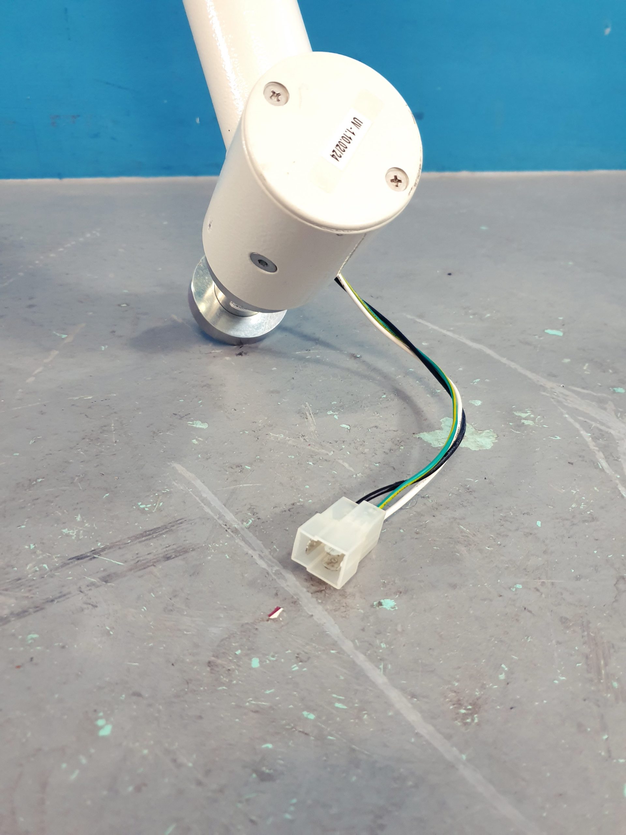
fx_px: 627
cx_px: 313
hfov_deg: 53.1
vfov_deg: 67.3
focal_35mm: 26
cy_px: 418
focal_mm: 4.3
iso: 200
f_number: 1.5
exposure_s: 1/50
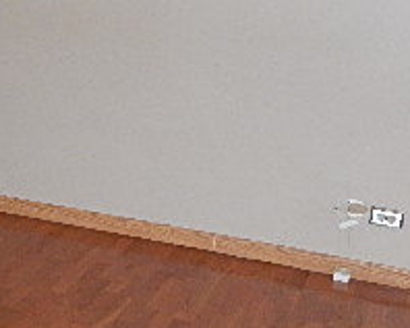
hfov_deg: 22.4
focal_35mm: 79
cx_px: -70
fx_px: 958
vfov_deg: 19.3
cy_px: 83
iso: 400
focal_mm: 4.5
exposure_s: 1/30
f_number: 3.1
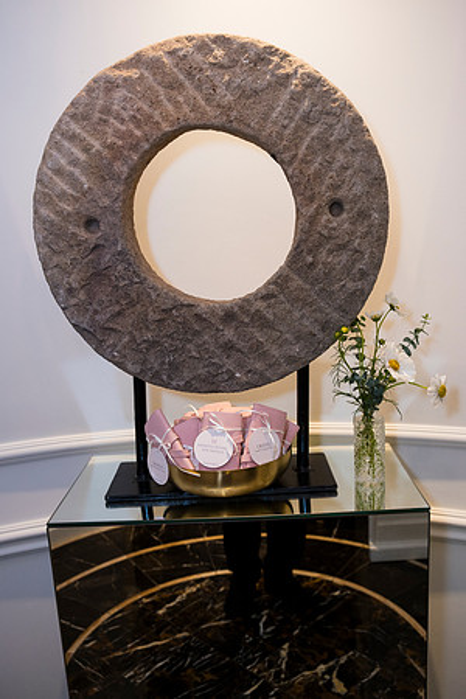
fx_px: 602
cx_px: 233
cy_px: 350
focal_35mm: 31
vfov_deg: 60.3
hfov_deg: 42.3
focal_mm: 31
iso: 800
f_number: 4.5
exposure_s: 1/100
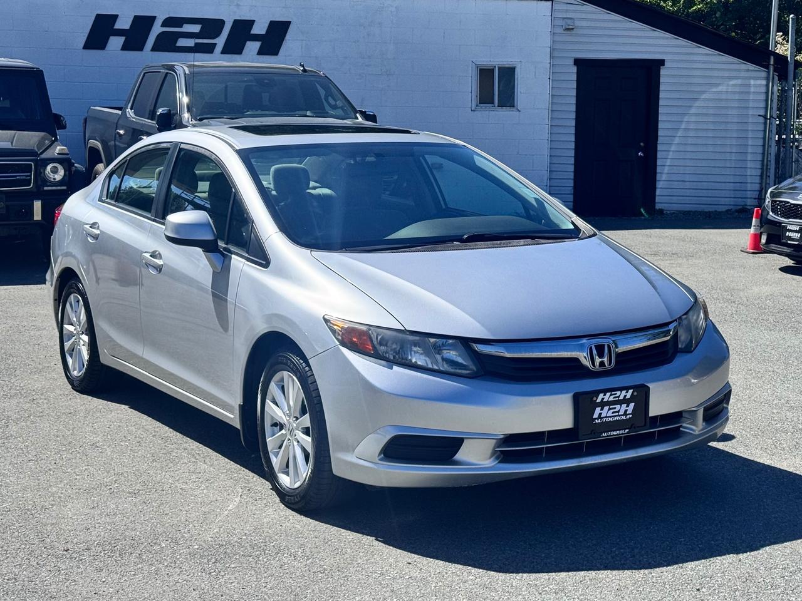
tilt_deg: -4.7
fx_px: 1112
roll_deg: +1.3
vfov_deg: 30.3
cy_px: 300
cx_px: 401
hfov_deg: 39.7
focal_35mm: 48
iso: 64
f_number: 1.78
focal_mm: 6.76
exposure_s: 1/4608
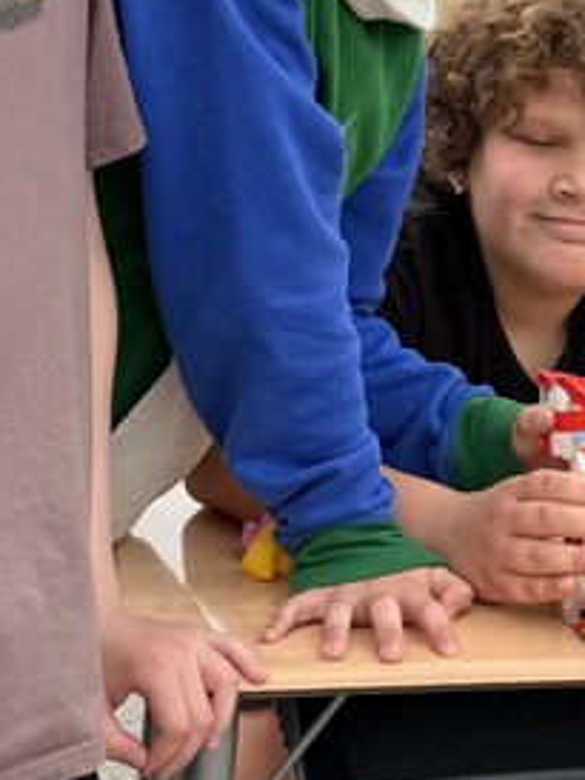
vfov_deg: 21.8
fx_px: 2026
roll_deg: -0.5
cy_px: 354
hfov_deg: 15.9
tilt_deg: -11.7
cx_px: 653
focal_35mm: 90
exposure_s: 1/4405
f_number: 1.78
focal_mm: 6.76
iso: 80
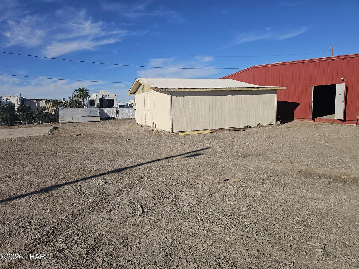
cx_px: 180
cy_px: 134
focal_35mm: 23
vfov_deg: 58.9
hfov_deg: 73.9
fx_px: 239
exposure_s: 1/1614
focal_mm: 6.3
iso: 10
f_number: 1.7
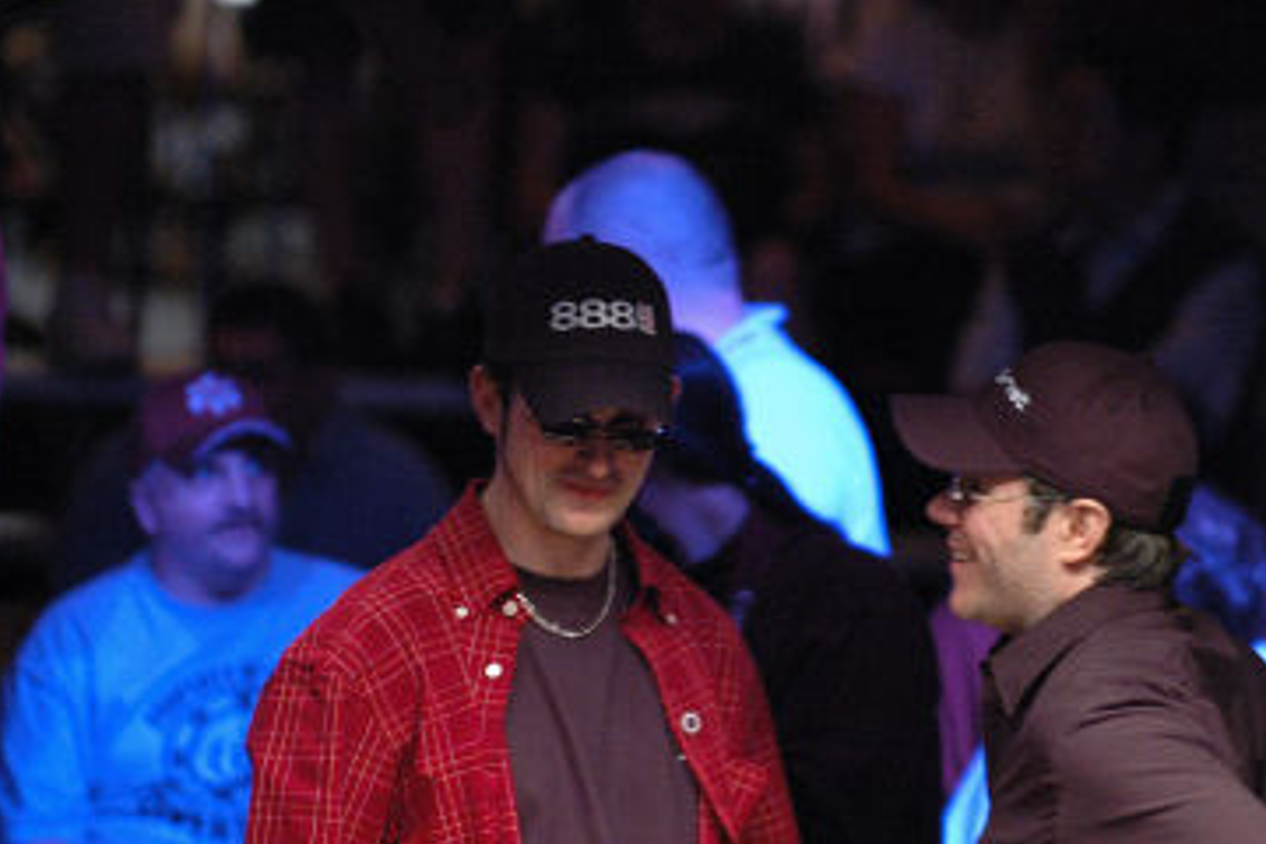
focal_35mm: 390
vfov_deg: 3.5
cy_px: 519
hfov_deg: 5.3
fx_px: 13714
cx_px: 749
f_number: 2.8
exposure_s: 1/30
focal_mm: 200
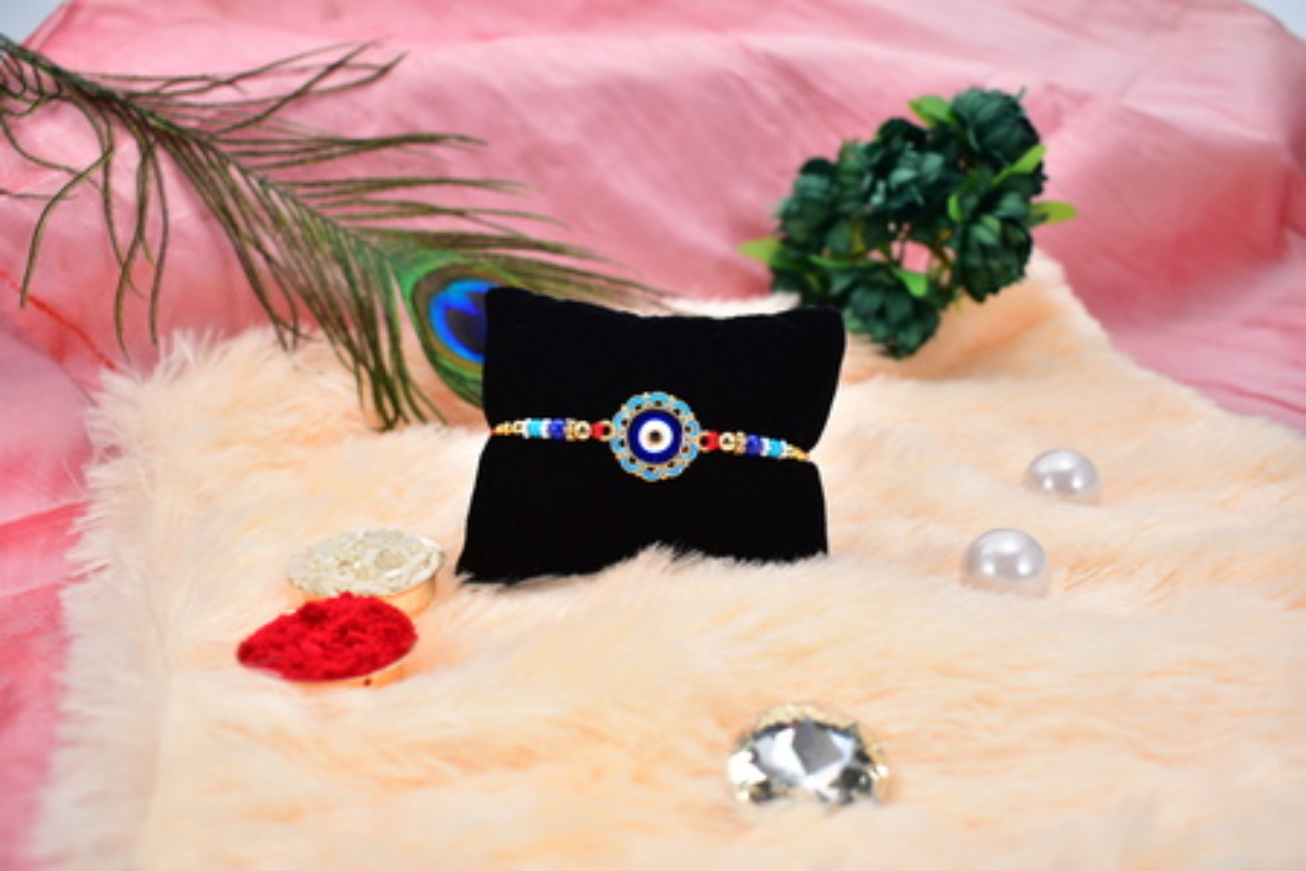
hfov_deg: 53.1
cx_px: 653
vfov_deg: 36.9
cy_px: 436
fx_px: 1306
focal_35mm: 36
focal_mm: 24
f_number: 3.8
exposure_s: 1/125
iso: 200
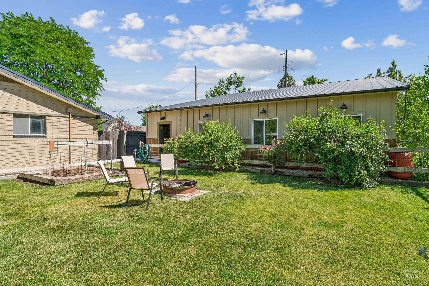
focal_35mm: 19
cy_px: 143
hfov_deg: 86.0
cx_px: 214
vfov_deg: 63.7
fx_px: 230
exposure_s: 1/200
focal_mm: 19.3
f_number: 13
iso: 400
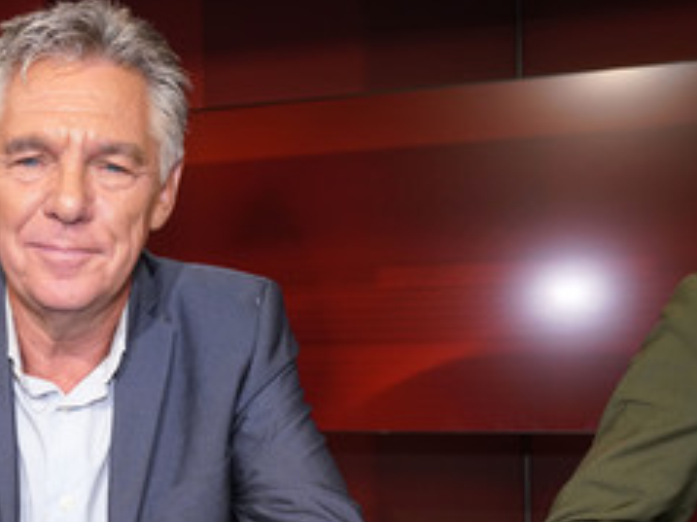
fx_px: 1167
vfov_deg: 25.0
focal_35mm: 58
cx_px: 71
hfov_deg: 31.7
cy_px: 382
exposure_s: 1/200
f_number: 5.6
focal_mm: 32
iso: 2000
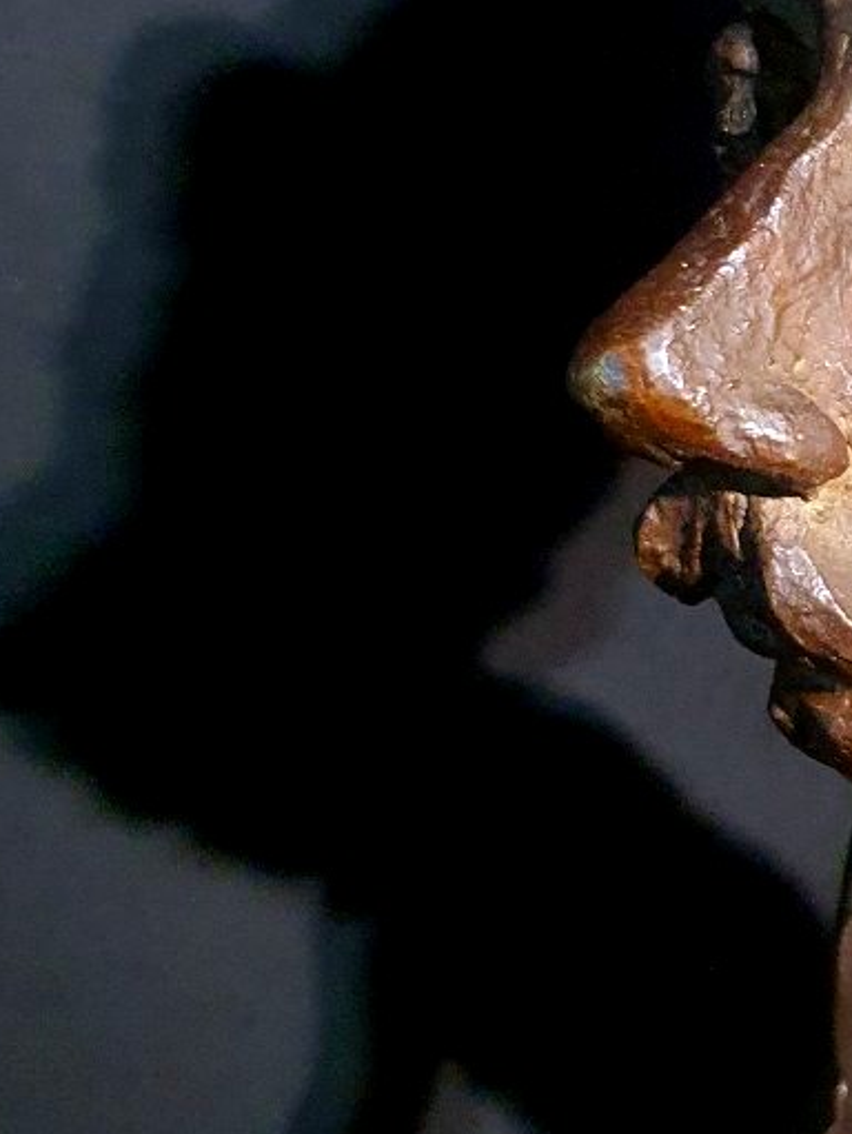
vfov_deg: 31.6
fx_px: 1999
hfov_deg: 22.5
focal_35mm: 61
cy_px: 442
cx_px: 963
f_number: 1.5
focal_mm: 4.3
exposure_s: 1/33
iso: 640
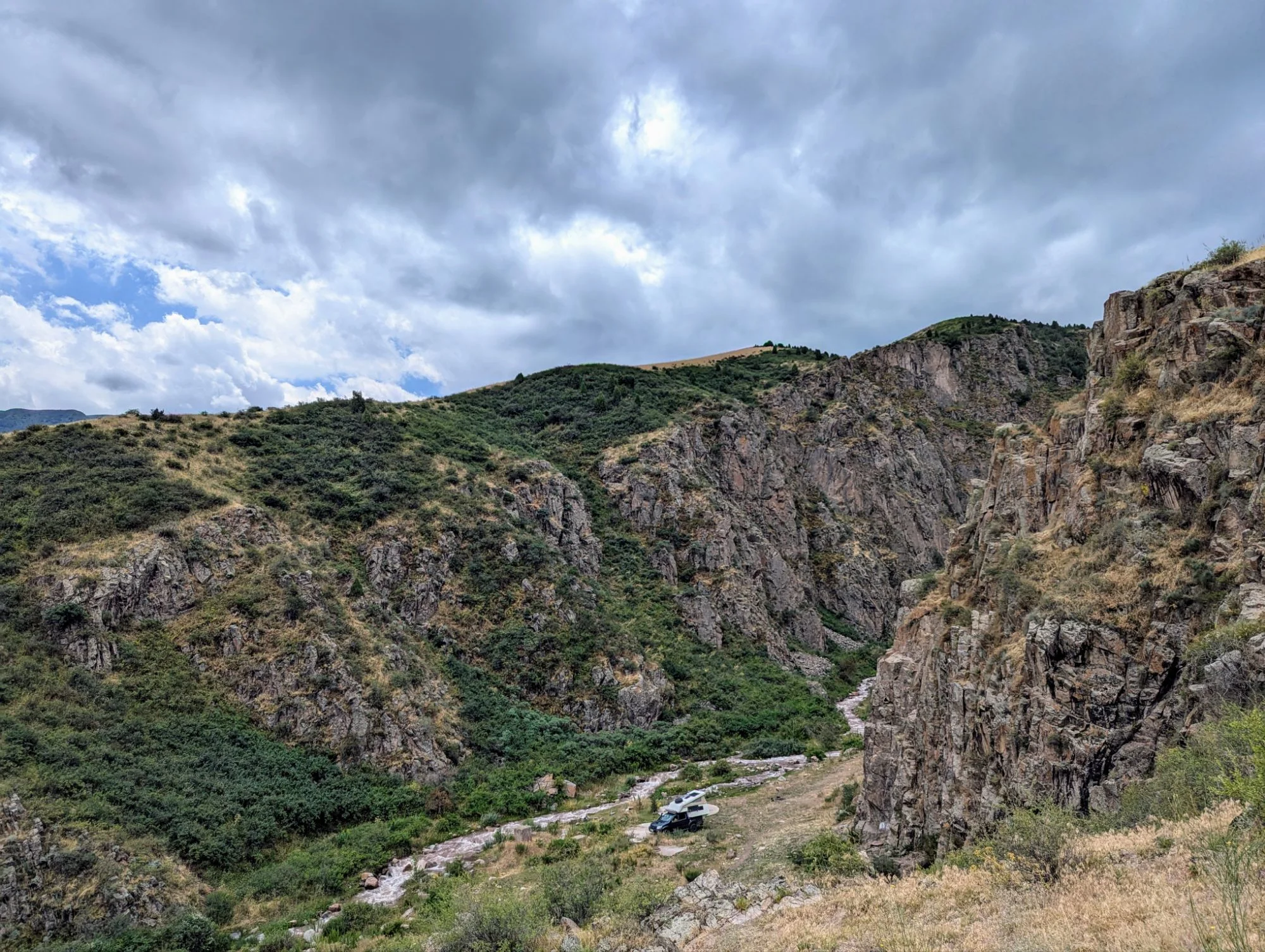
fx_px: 878
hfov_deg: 71.5
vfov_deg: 56.9
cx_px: 632
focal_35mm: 24
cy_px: 476
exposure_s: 1/3333
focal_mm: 6.81
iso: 44
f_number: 1.85
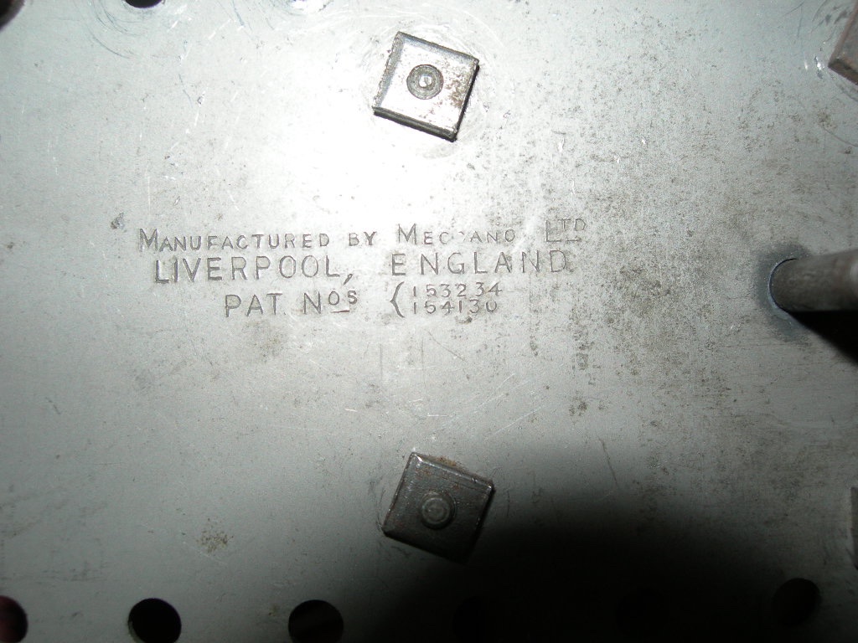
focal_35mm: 38
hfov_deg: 49.0
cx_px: 429
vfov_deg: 37.7
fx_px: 942
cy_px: 322
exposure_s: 1/60.1
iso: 50
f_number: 4.8
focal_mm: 7.8
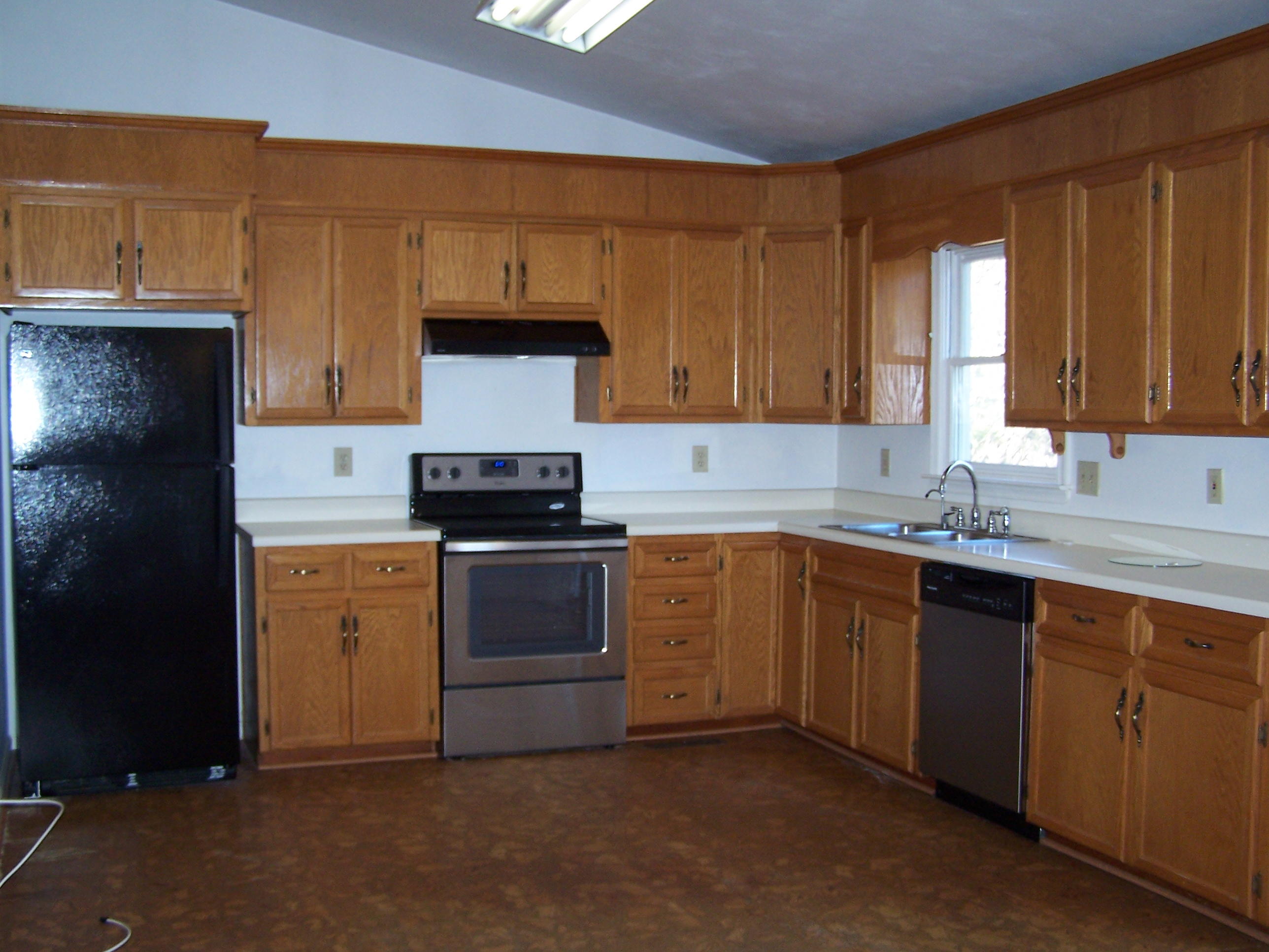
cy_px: 476
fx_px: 1466
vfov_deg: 36.0
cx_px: 634
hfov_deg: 46.8
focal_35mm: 40
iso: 140
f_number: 2.8
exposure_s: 1/60
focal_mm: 6.7
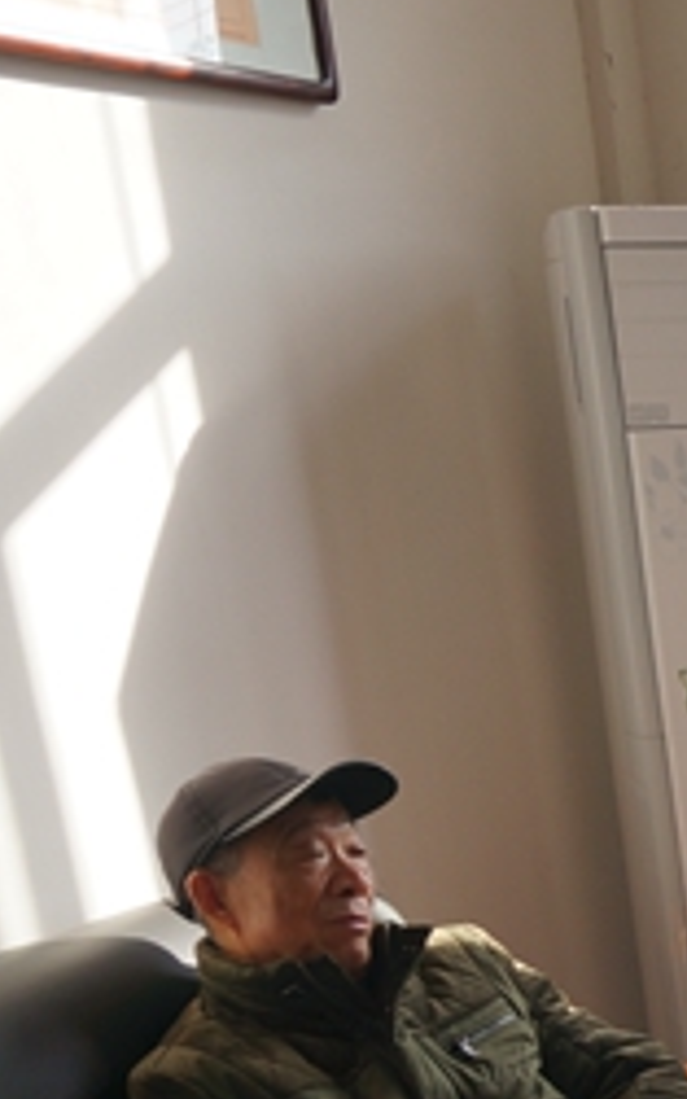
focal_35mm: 73
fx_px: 2186
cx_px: 1497
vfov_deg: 27.1
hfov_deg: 14.1
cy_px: 1011
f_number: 5.6
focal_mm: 16
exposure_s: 1/80
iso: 100
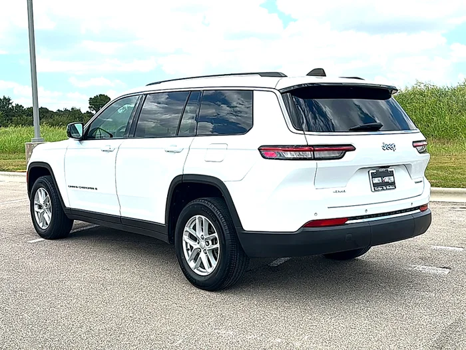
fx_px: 498
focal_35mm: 37
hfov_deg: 50.1
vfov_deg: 38.7
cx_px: 233
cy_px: 175
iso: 80
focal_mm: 6.86
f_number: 1.78
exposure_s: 1/5051
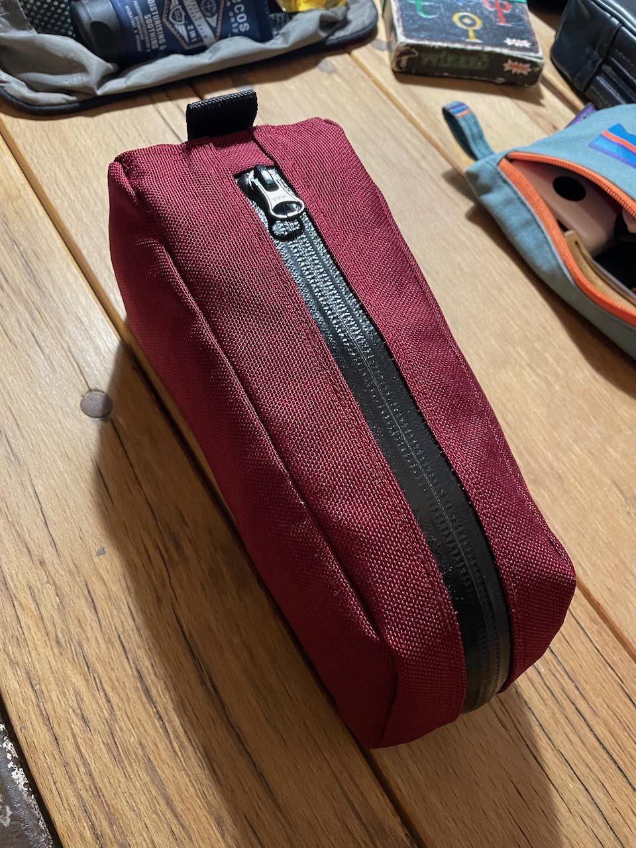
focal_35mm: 26
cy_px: 424
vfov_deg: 67.3
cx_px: 318
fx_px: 637
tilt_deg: -60.9
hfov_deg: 53.1
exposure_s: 1/50
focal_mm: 4.2
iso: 400
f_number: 1.6
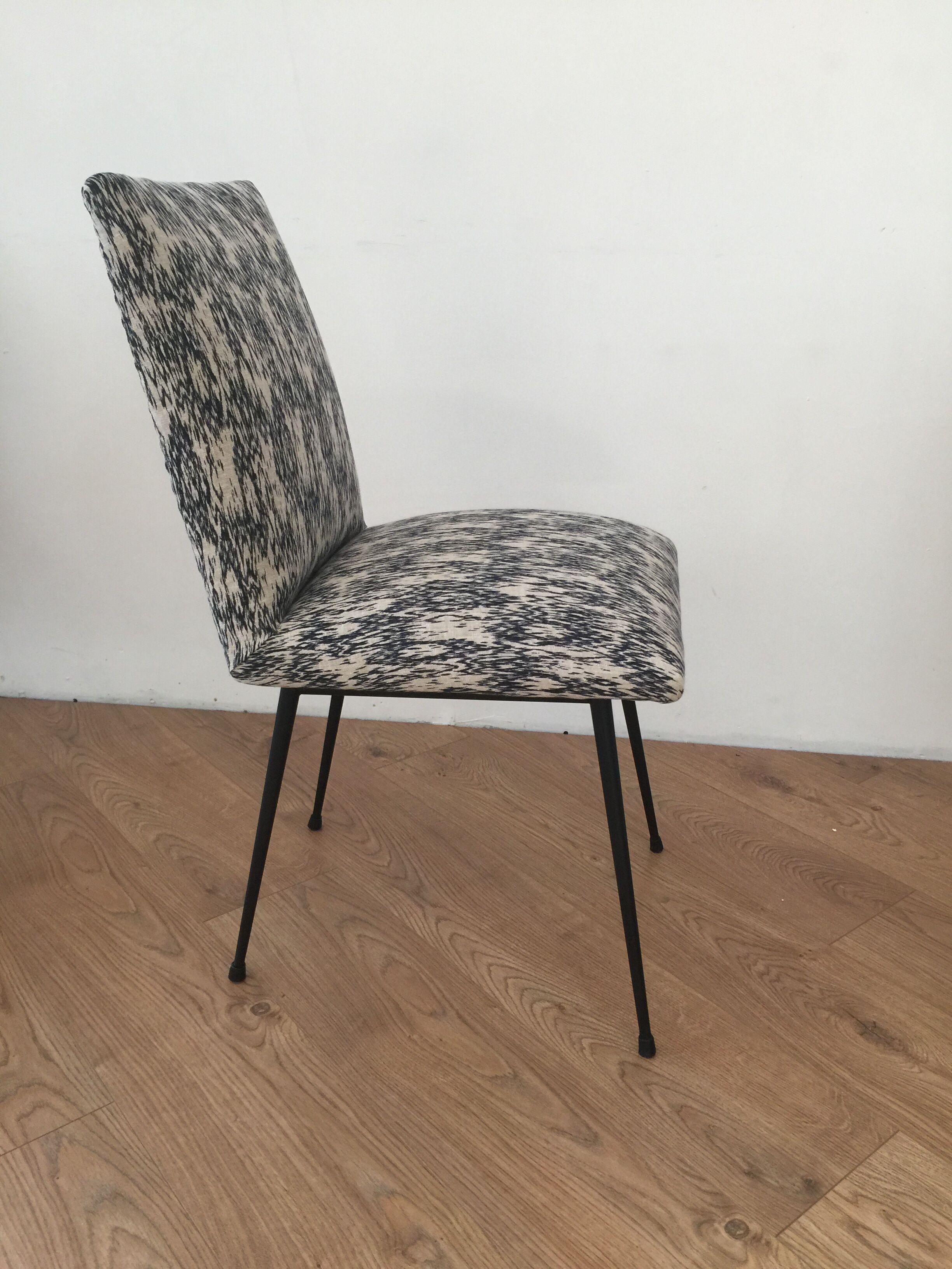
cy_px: 634
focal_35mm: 29
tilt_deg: -19.2
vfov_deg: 61.7
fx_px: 1063
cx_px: 476
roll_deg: -0.4
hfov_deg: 48.2
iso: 64
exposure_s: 1/33
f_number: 2.2
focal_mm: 4.15
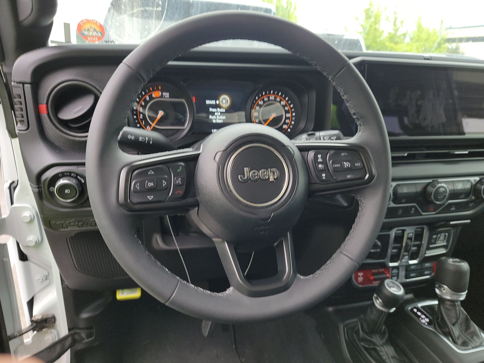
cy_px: 182
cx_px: 242
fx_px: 336
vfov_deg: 56.8
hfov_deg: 71.6
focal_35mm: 24
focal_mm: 6.7
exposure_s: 1/59
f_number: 1.8
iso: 123
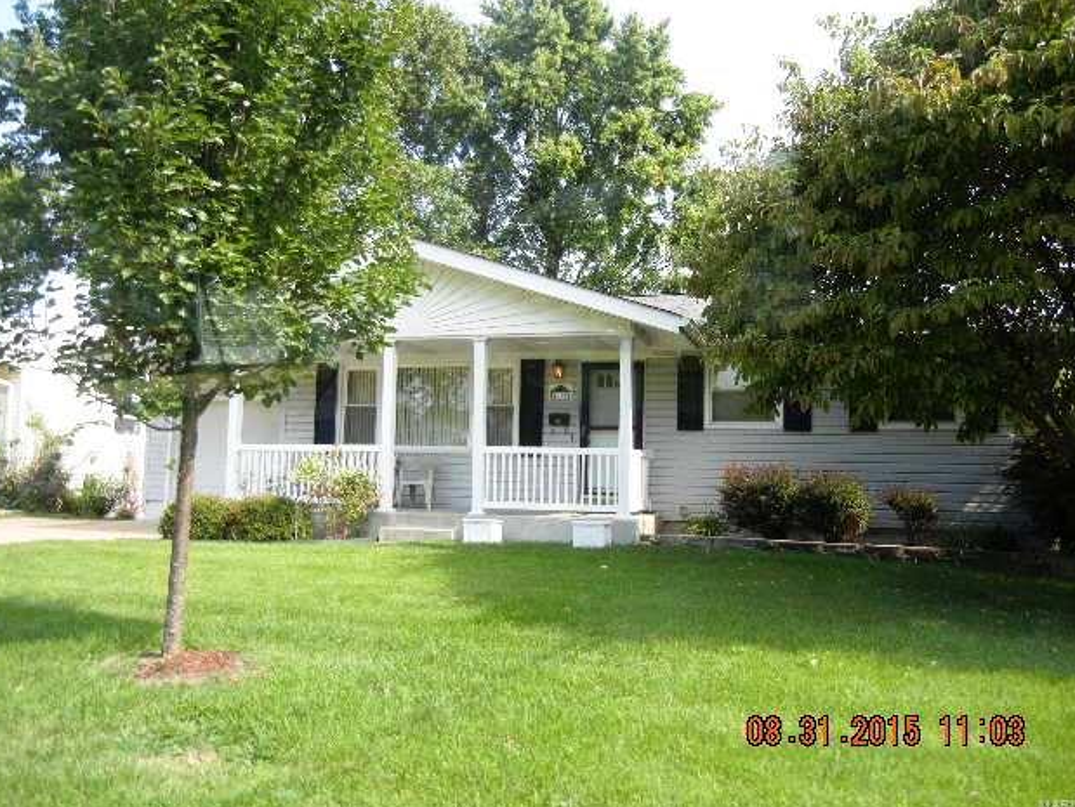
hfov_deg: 58.3
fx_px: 963
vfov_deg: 45.5
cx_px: 535
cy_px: 401
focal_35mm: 31
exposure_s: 1/285
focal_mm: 5.4
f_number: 3.5
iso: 160
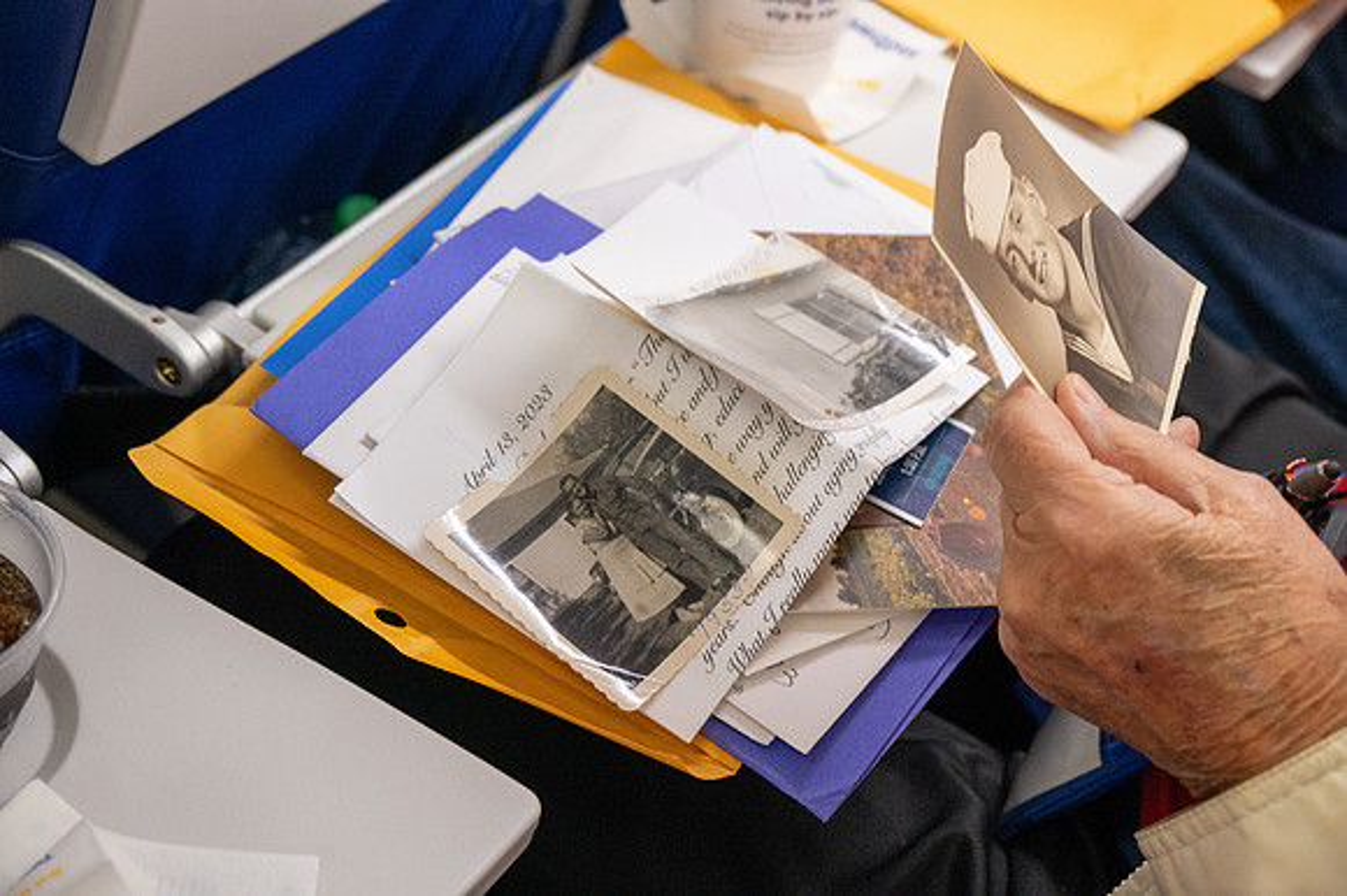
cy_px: 448
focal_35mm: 60
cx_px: 674
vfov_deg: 22.6
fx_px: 2244
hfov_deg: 33.4
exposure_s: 1/60
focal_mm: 60
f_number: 6.3
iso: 6400
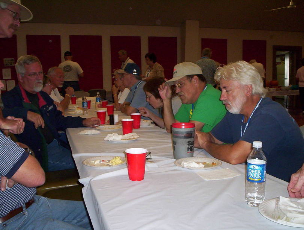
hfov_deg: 48.9
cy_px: 115
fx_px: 334
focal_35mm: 38
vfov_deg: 37.8
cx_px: 152
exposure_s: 1/60
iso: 140
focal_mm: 4.99
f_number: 4.5
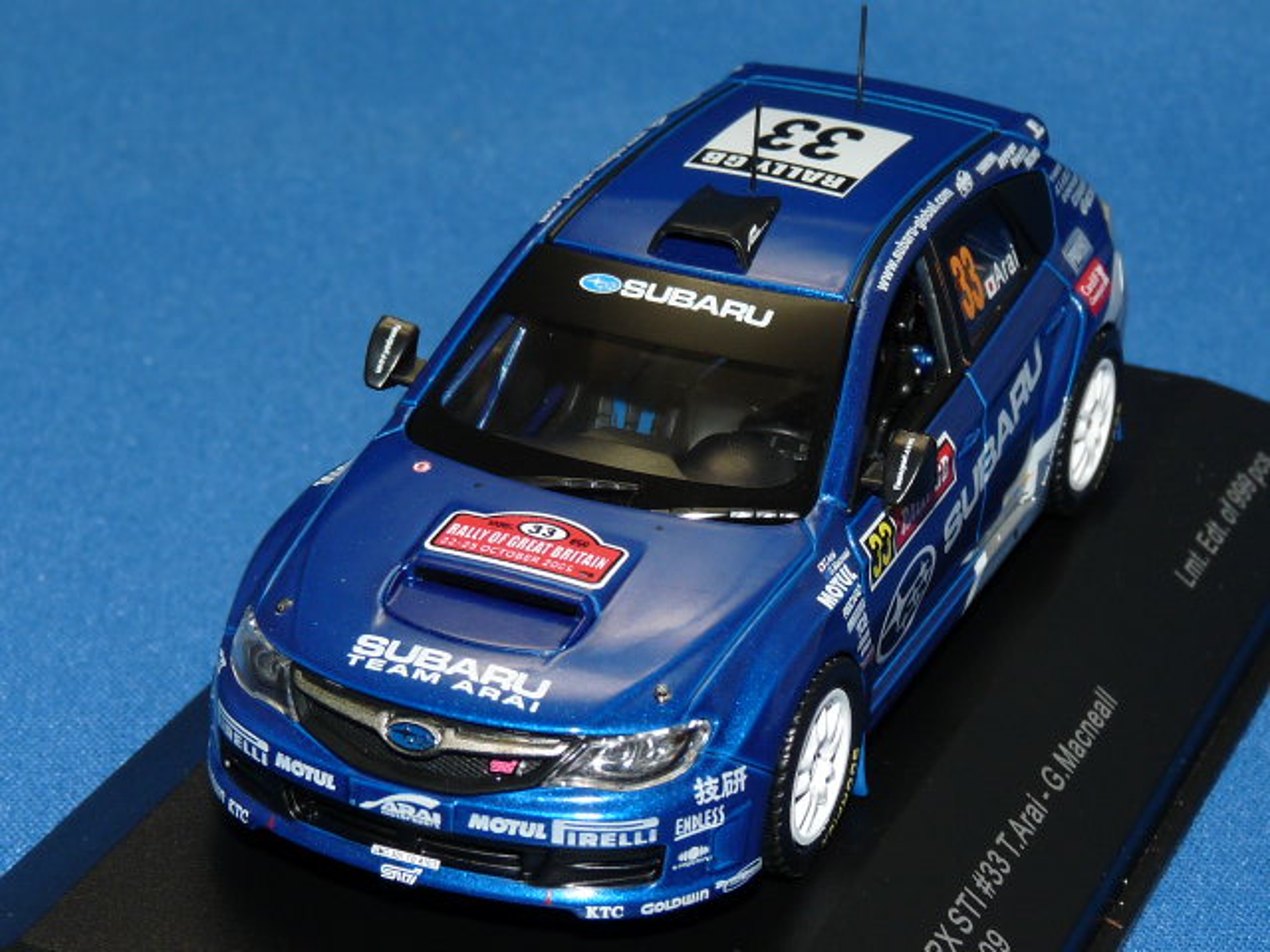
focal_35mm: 108
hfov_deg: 18.2
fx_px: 3962
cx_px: 635
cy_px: 476
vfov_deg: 13.7
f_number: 4
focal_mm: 10.8
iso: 100
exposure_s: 1/30
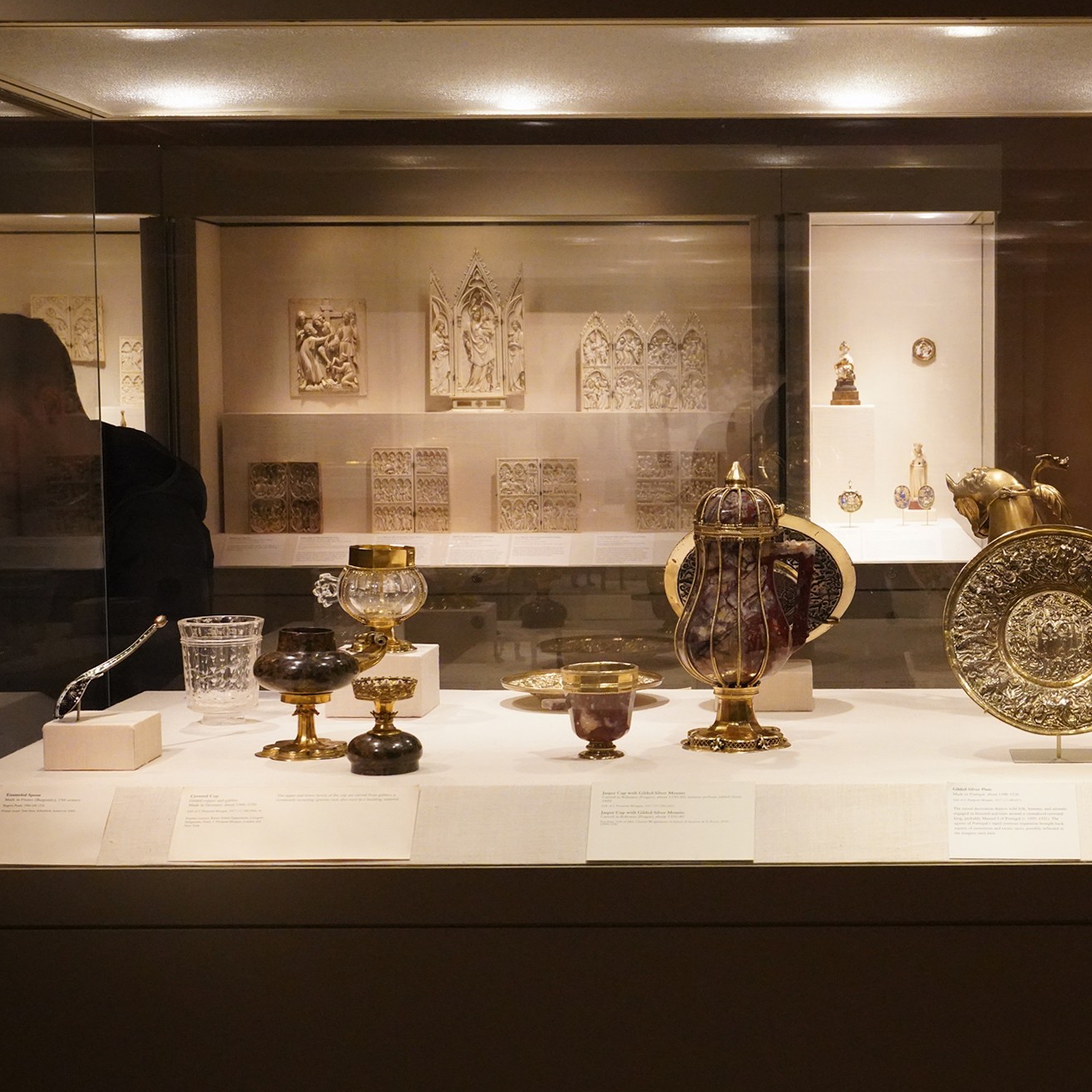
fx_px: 1856
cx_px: 793
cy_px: 539
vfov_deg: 32.8
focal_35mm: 52
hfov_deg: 32.3
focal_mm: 40
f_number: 7.1
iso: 8000
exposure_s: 1/100
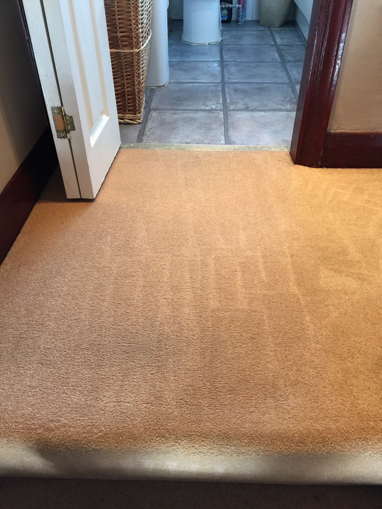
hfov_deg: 48.2
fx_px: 427
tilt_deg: -40.6
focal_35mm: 29
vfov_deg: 61.7
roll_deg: +1.1
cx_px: 191
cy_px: 254
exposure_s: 1/17
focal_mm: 4.15
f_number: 2.2
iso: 80
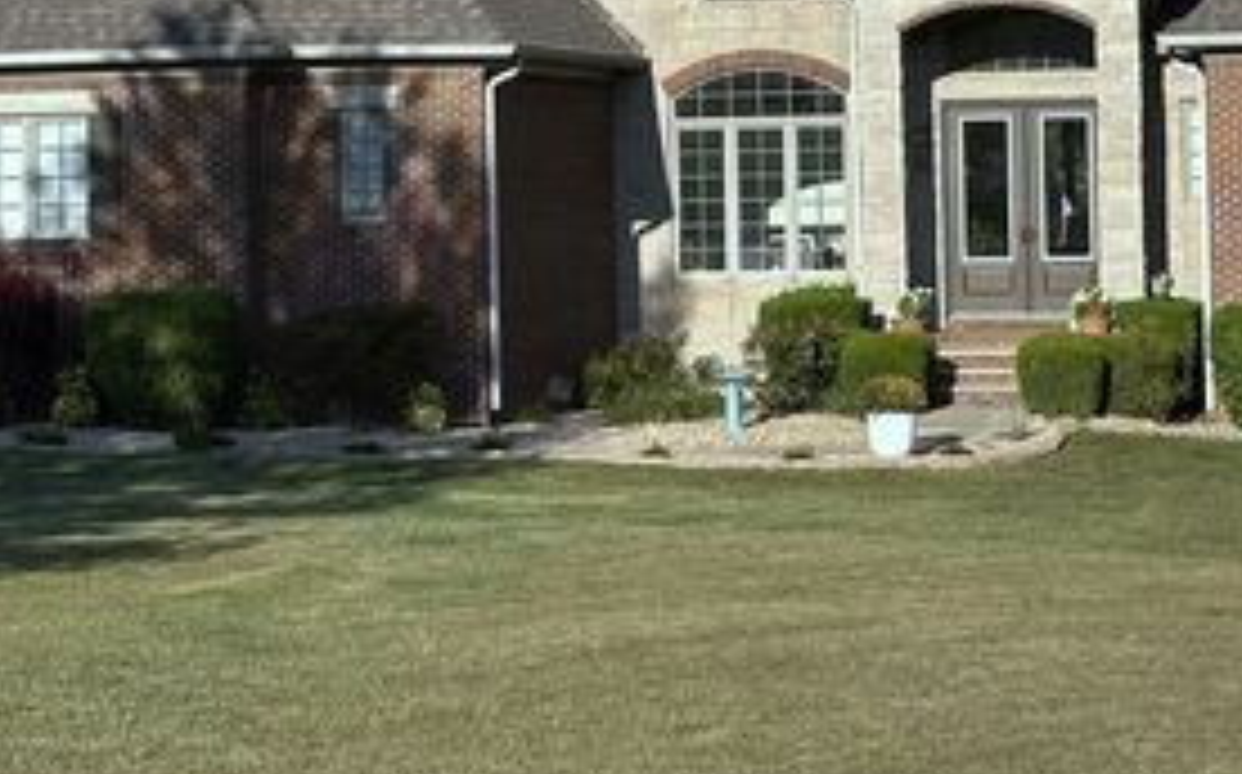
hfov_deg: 16.4
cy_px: -40
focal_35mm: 127
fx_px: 4295
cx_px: 684
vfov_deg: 10.2
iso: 64
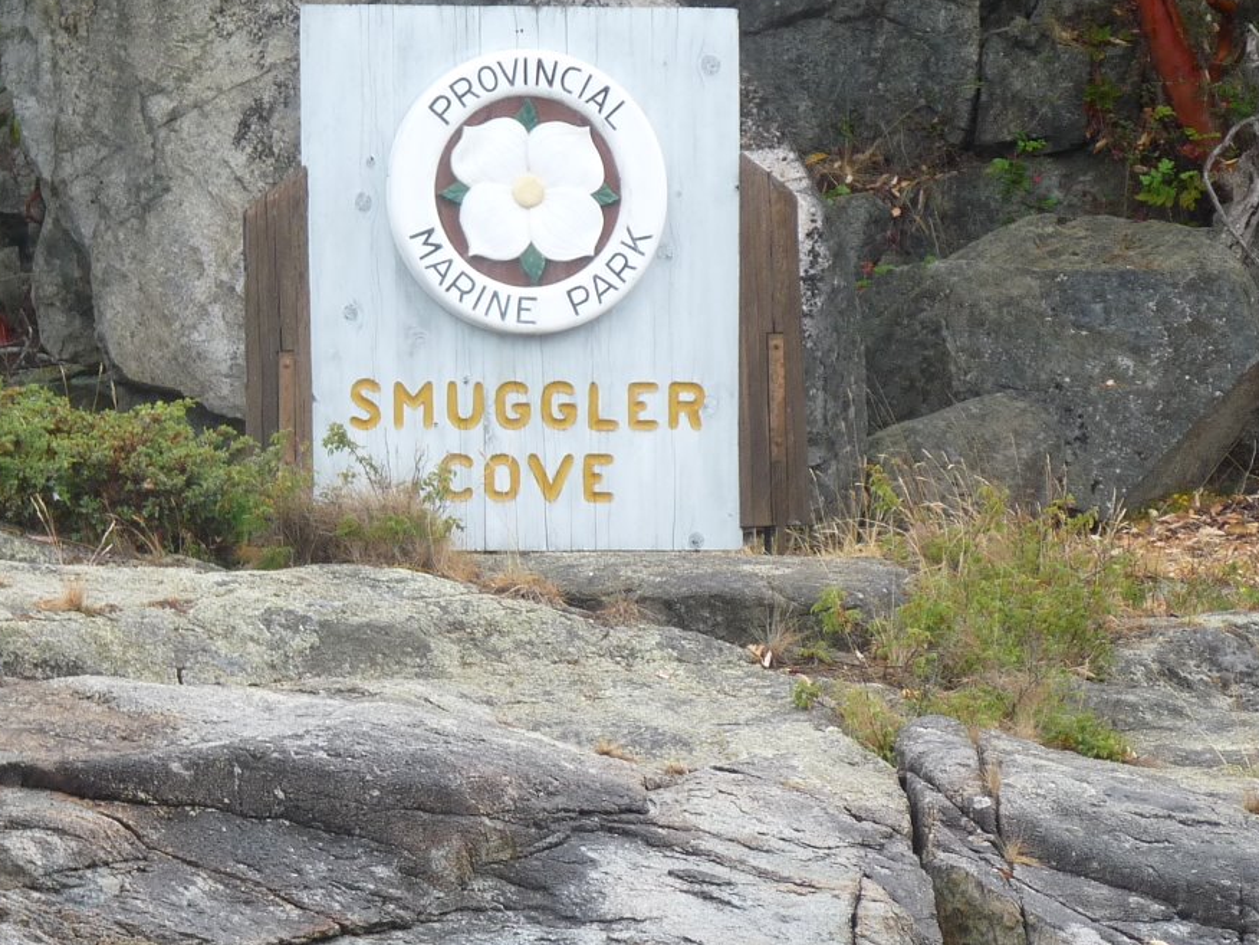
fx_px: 11311
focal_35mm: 311
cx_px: 668
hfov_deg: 6.4
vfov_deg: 4.8
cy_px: 430
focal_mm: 26.7
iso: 100
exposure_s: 1/100
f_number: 3.7
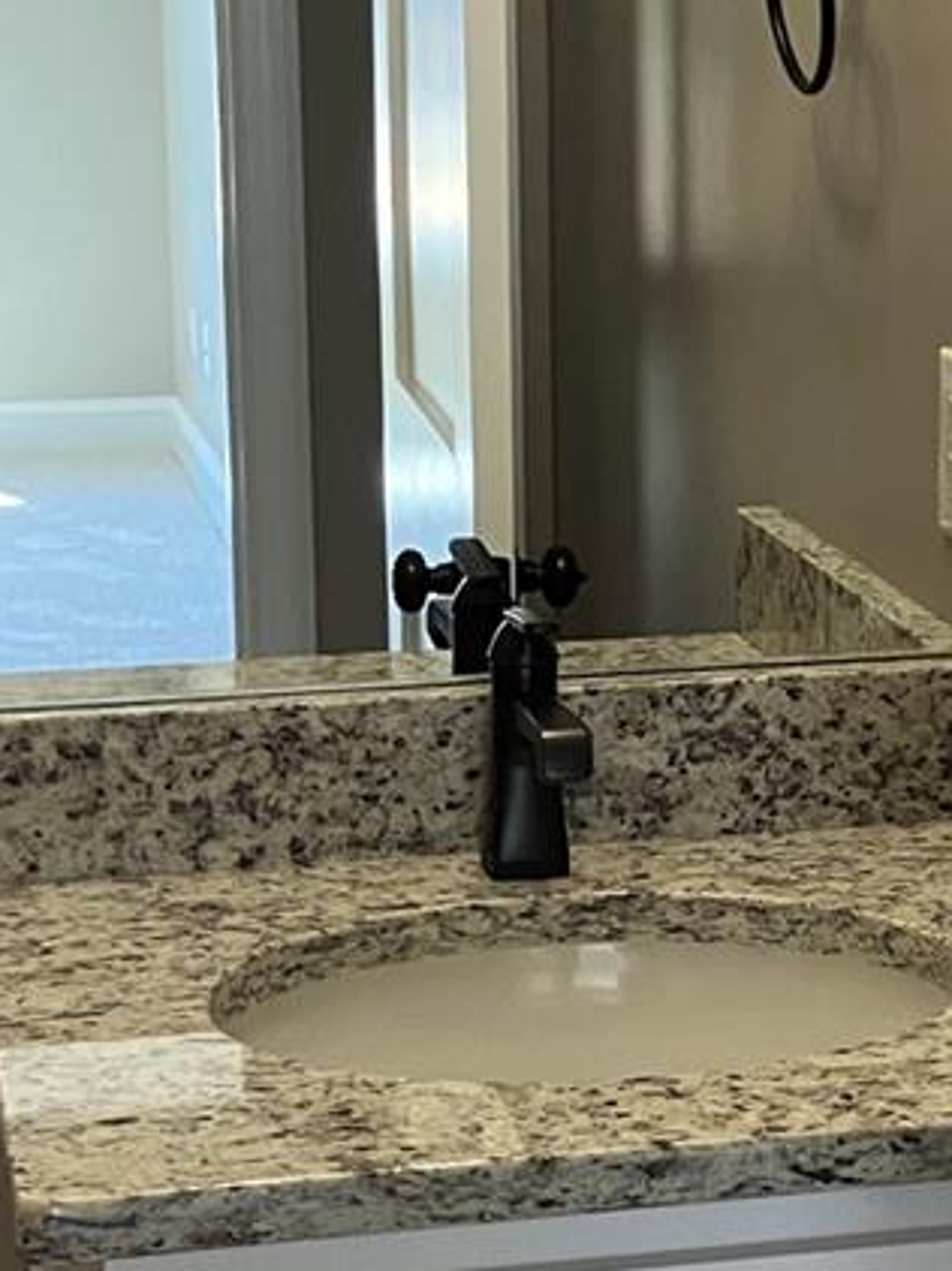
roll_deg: +0.4
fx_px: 3744
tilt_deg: -9.9
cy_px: 572
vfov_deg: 19.3
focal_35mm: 102
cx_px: 714
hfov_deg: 14.4
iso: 100
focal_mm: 3.99
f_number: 1.8
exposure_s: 1/60
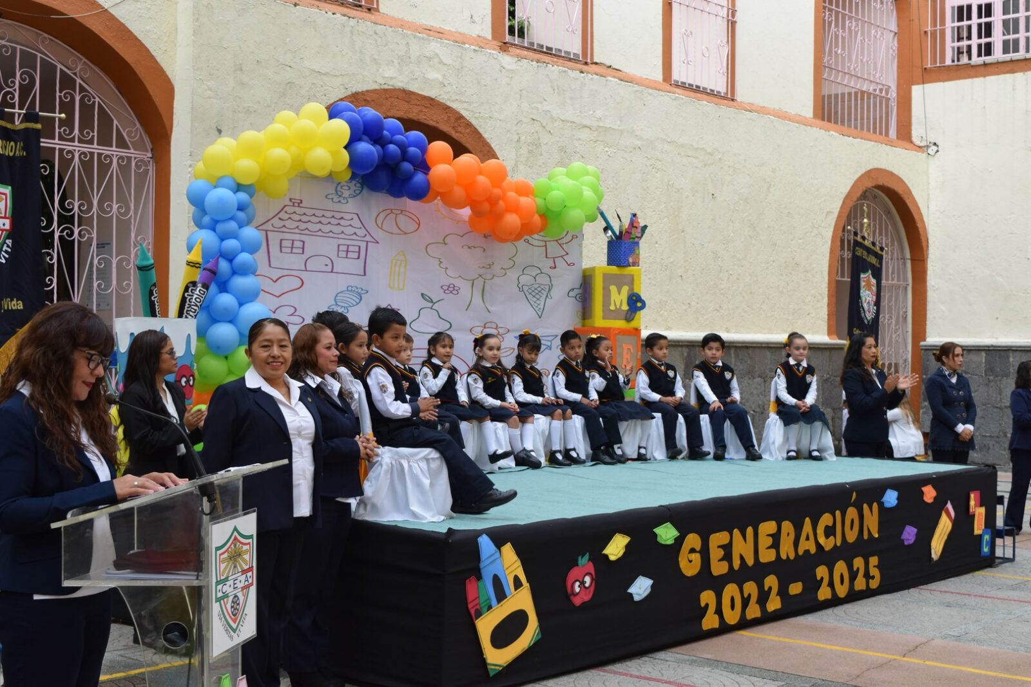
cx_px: 516
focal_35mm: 51
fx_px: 1461
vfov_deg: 26.5
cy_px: 344
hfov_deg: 38.9
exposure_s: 1/250
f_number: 8
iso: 360
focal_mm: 34
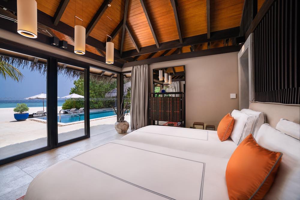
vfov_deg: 81.2
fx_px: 117
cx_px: 150
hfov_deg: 104.3
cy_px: 100
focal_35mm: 14
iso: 160
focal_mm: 14
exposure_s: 1/160
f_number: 7.1
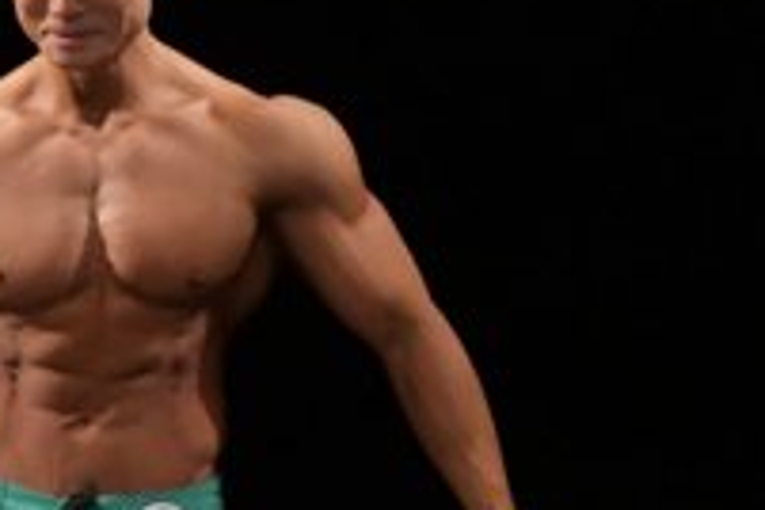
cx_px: -634
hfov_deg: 1.9
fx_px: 23331
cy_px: 559
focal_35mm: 1098
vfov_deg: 1.3
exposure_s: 1/400
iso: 3200
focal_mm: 190
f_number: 5.6
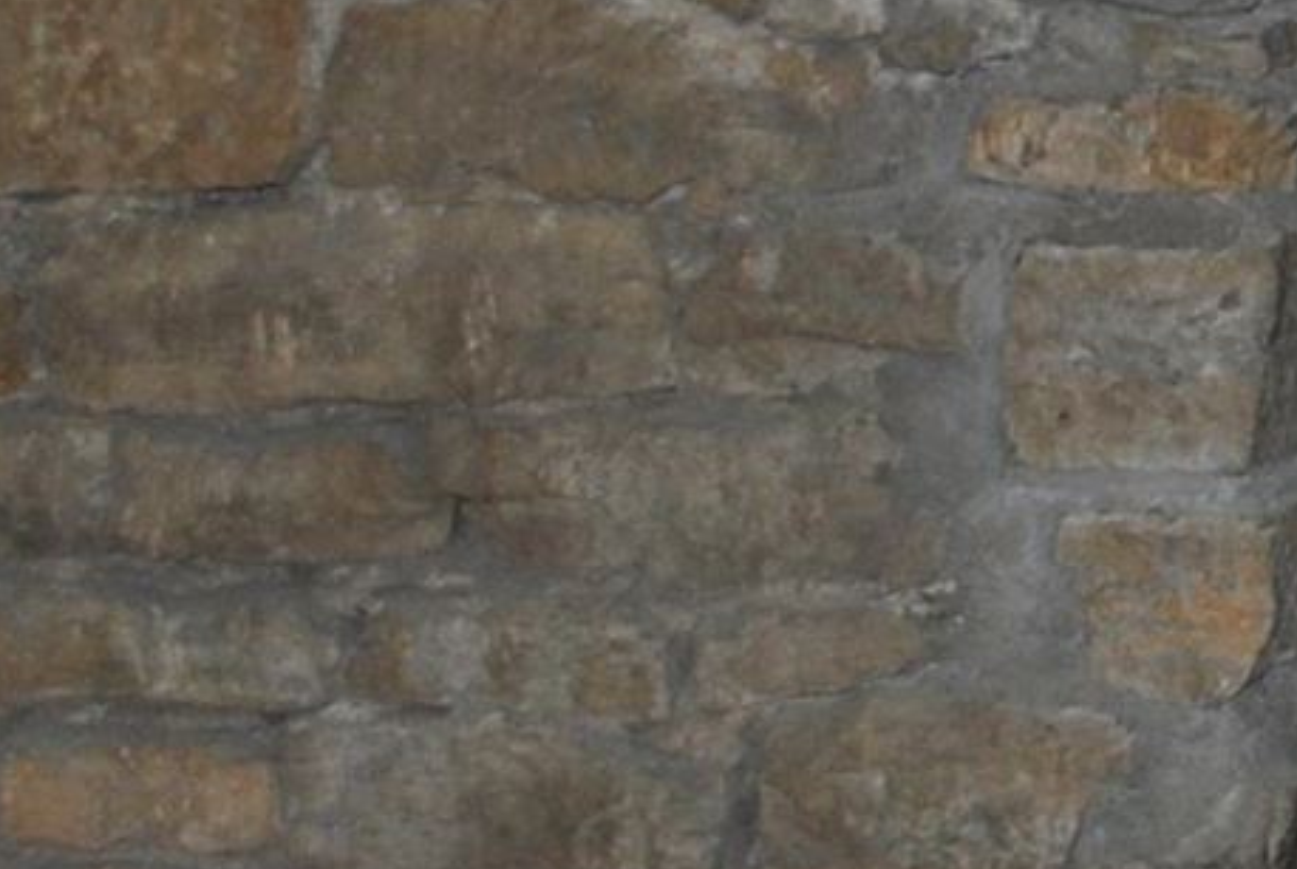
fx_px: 6531
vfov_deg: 7.6
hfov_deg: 10.2
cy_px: 34
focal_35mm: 181
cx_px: 2872
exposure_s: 1/60
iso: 200
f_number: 3.5
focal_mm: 18
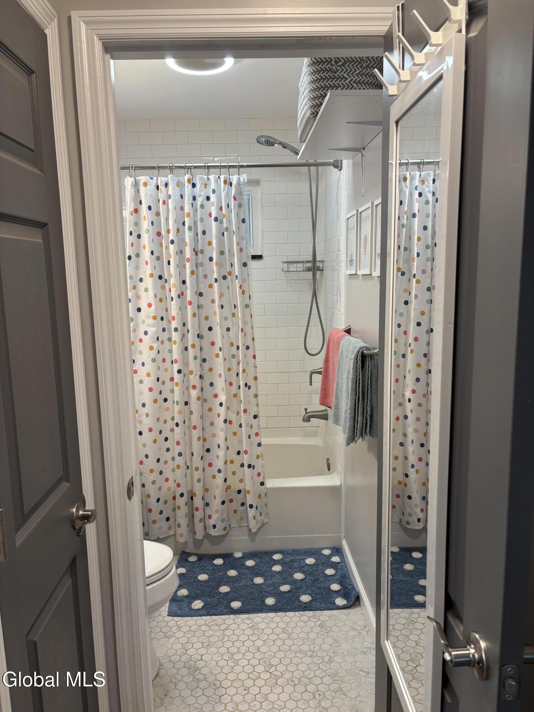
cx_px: 267
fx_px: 535
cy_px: 356
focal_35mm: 26
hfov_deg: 53.1
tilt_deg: -8.9
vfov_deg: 67.3
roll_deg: +1.2
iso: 80
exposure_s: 1/60
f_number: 1.6
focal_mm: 5.96
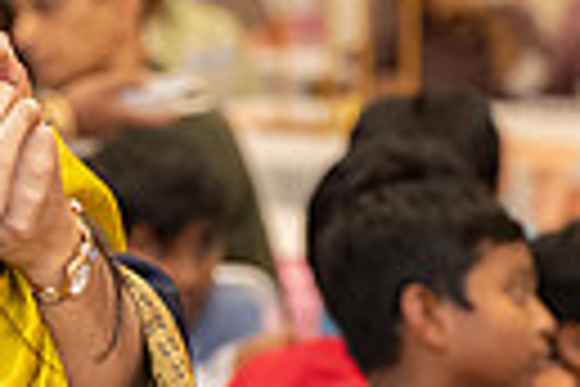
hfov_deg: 6.4
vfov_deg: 4.3
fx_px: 5171
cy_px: 119
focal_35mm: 321
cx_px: -207
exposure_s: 1/160
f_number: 3.2
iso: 1000
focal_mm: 70
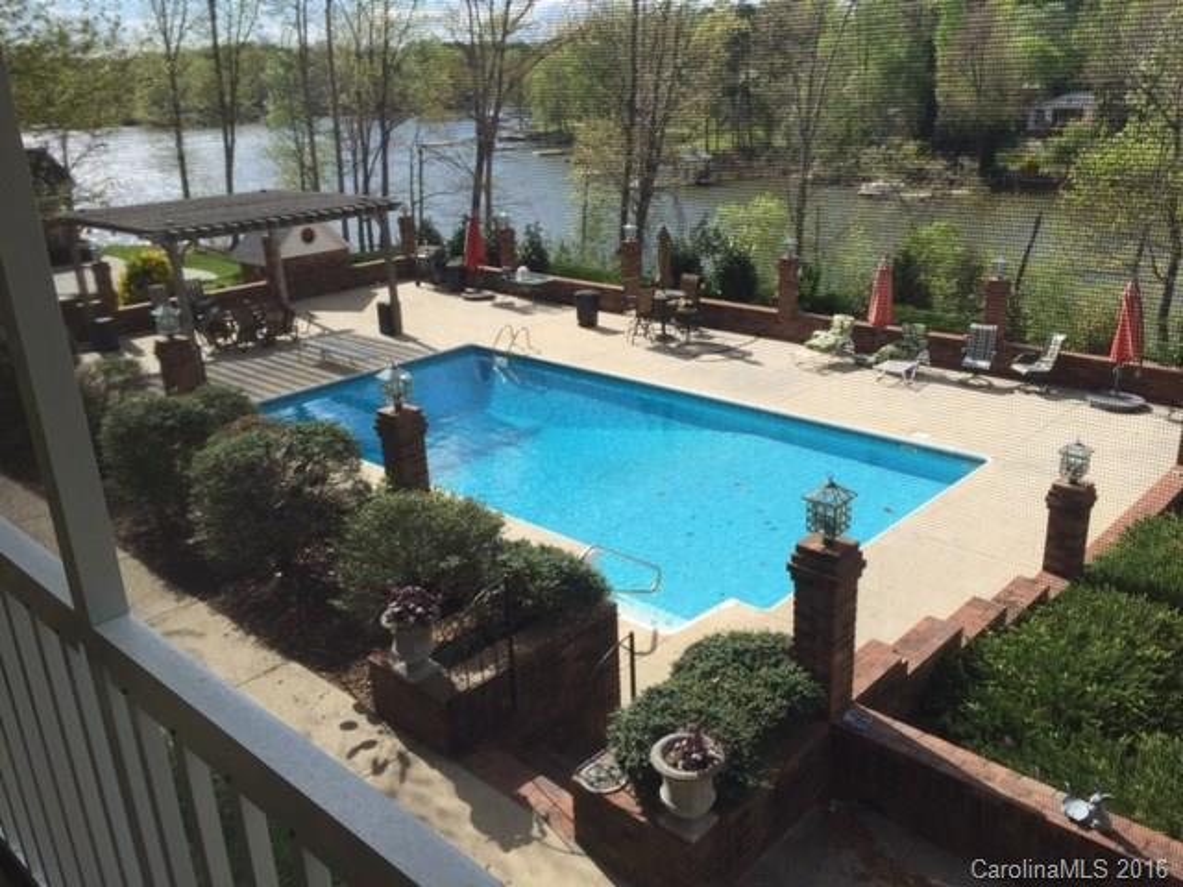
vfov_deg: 48.2
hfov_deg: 61.7
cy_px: 444
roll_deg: +1.8
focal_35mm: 29
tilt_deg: -19.3
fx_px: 991
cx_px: 592
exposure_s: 1/1276
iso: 32
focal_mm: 4.15
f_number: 2.2
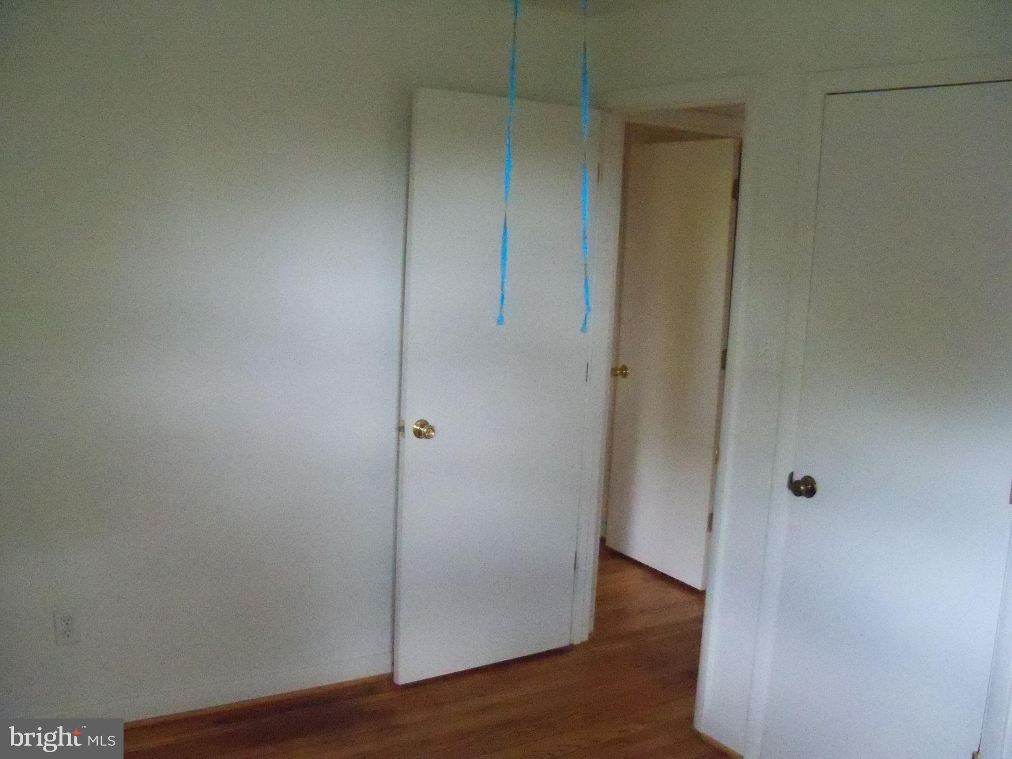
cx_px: 506
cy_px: 380
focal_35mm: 35
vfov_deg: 40.7
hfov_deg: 52.6
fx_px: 1023
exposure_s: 1/160
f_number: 3.5
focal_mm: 6.2
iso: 1600
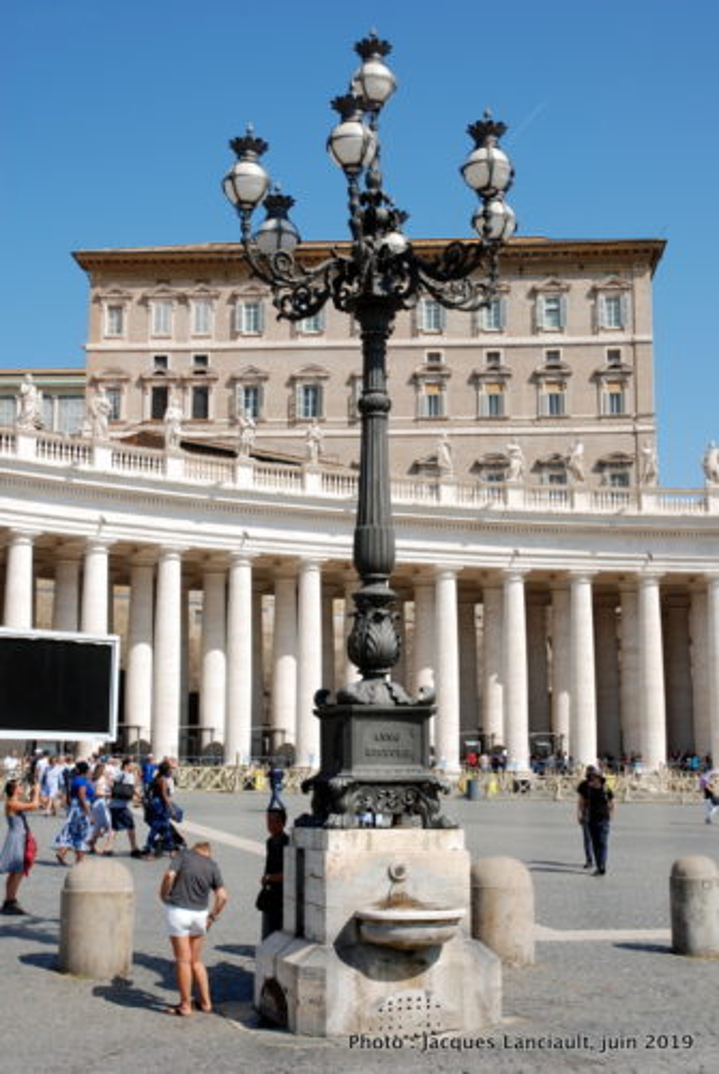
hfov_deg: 30.9
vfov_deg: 44.9
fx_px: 1299
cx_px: 360
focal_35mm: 44
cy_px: 537
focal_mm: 29
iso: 100
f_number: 8
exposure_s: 1/250
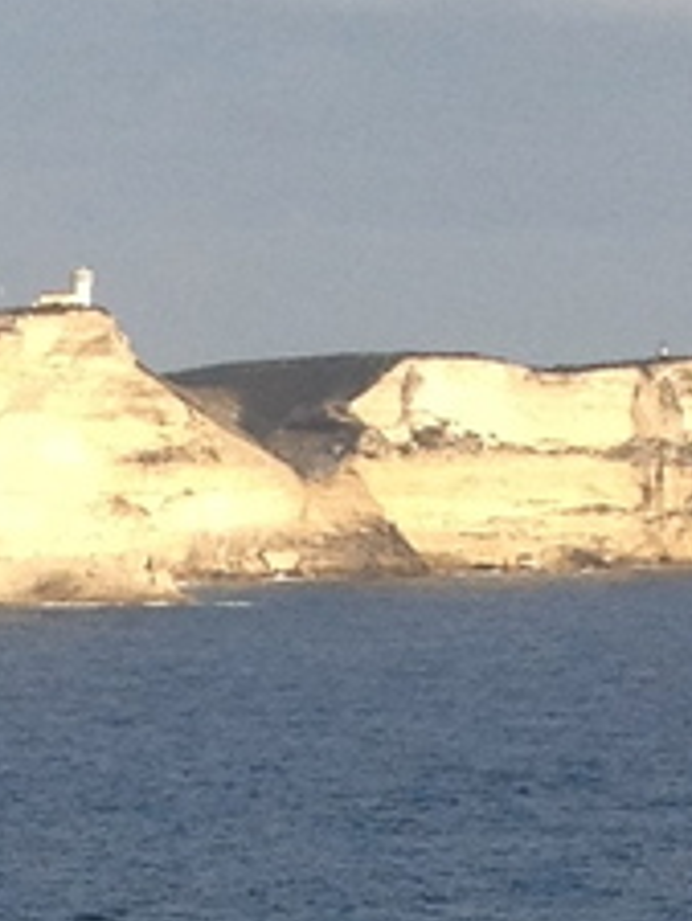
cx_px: -115
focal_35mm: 249
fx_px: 6631
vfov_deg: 7.6
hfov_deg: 5.9
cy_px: 1805
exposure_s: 1/681
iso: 64
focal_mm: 4.28
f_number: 2.4
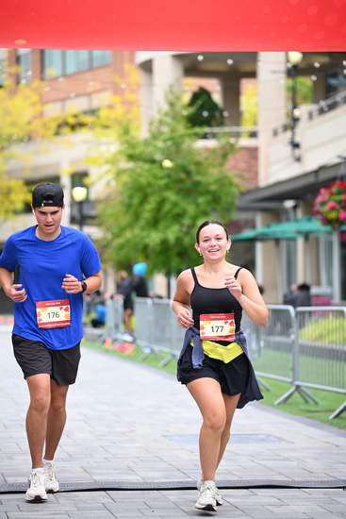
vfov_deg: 17.8
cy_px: 260
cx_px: 173
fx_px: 1657
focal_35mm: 115
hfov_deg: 11.9
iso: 640
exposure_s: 1/1600
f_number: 2.8
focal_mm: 115
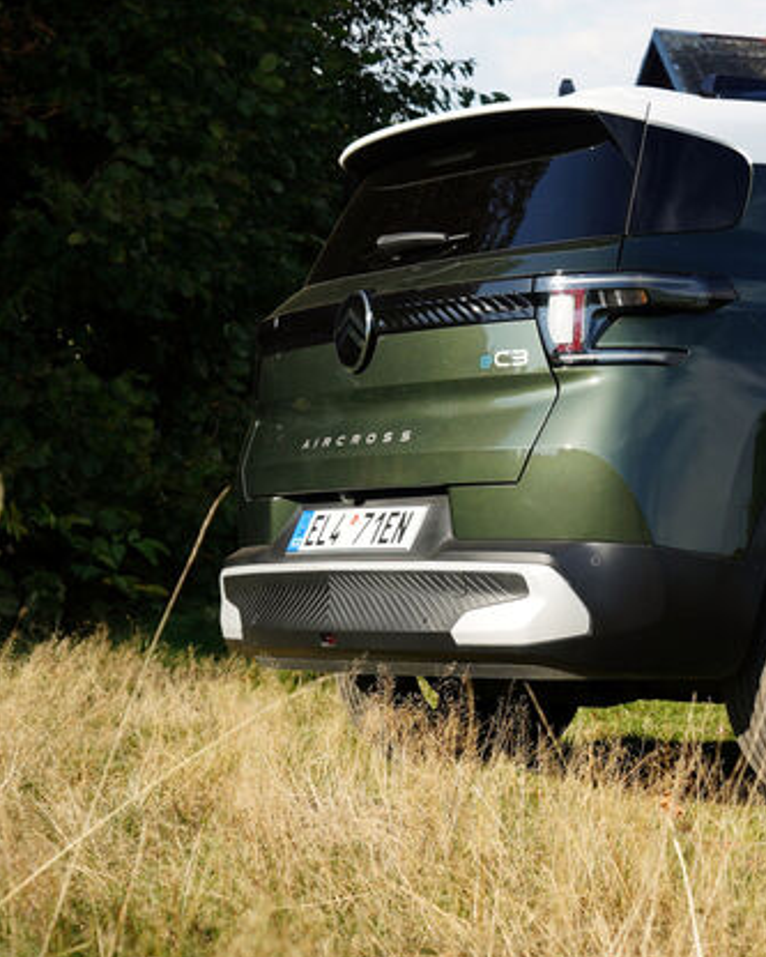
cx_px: 858
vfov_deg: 22.7
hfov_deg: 17.6
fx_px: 2380
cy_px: 409
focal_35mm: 84
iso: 100
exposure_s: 1/250
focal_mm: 45
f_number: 5.6
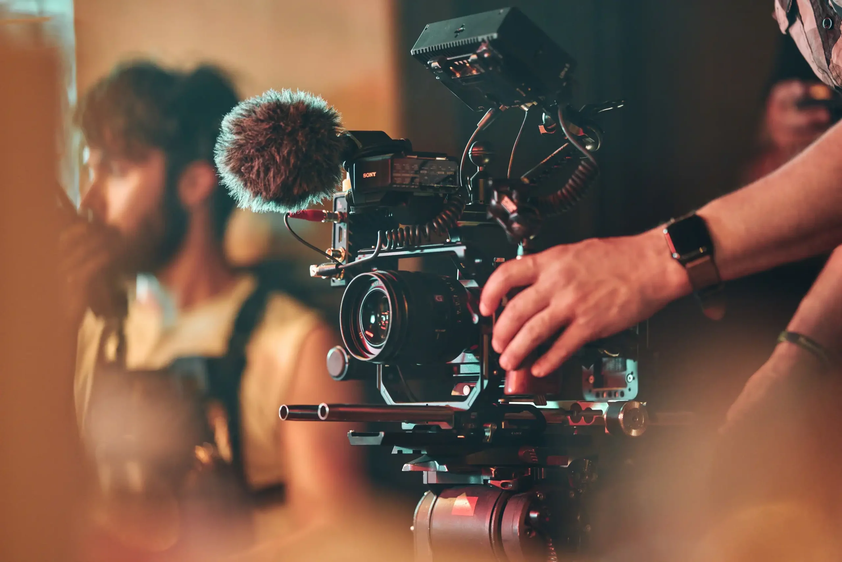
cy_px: 281
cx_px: 421
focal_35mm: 135
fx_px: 3157
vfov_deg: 10.2
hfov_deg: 15.2
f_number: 2
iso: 1600
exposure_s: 1/15
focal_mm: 135
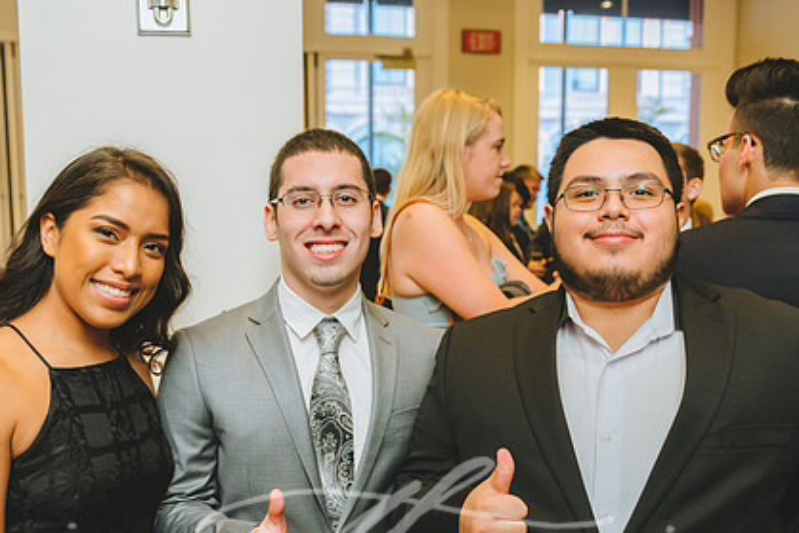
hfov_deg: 45.4
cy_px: 349
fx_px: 955
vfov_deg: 31.0
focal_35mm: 43
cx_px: 384
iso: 3200
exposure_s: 1/160
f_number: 4
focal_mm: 31
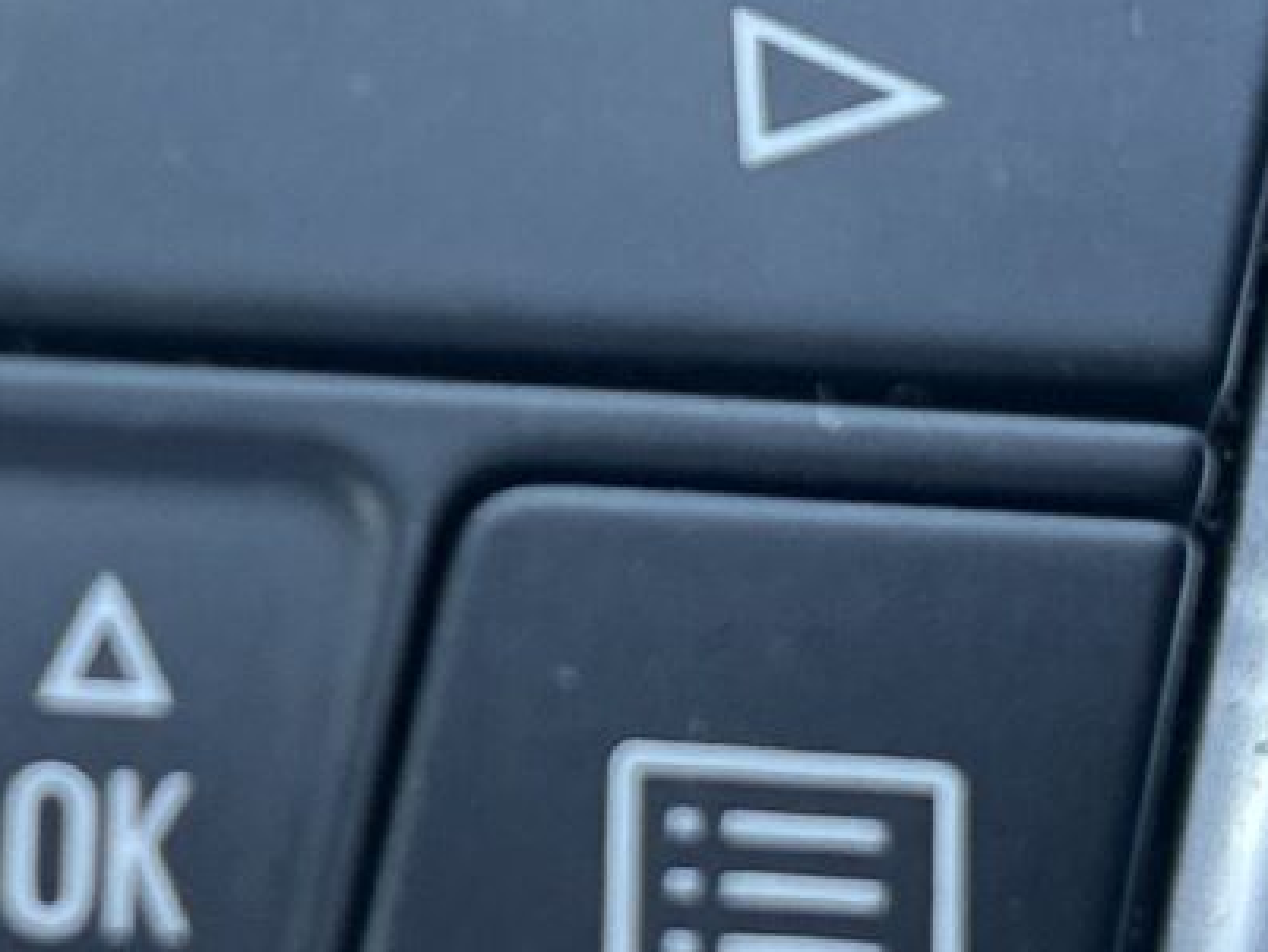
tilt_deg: -30.1
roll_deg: +0.4
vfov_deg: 8.9
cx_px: -60
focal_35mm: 166
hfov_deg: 11.8
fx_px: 6082
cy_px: 395
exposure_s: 1/121
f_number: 1.5
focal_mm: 5.7
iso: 125
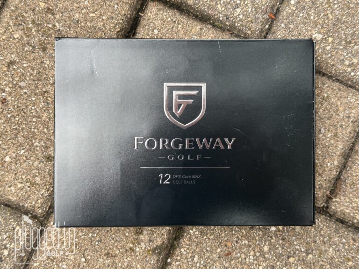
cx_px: 180
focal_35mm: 48
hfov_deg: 39.7
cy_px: 134
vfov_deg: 30.3
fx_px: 498
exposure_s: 1/484
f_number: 1.78
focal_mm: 6.86
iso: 64
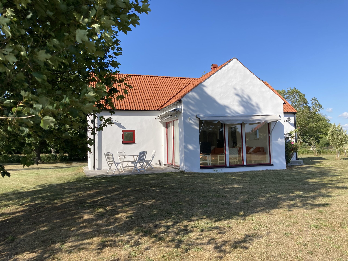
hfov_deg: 63.4
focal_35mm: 28
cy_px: 130
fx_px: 281
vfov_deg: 49.7
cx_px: 174
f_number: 1.8
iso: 20
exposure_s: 1/1736
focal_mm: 3.99
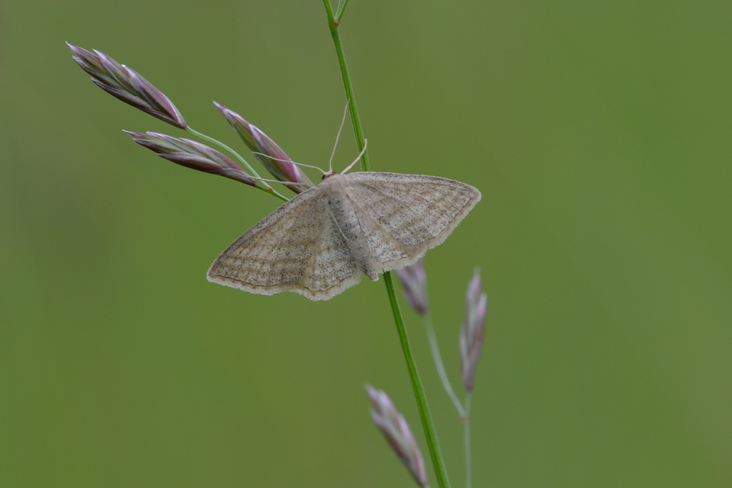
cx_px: 366
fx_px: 5642
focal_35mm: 278
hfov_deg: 7.4
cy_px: 244
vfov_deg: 5.0
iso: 400
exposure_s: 1/160
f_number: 8
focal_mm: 185
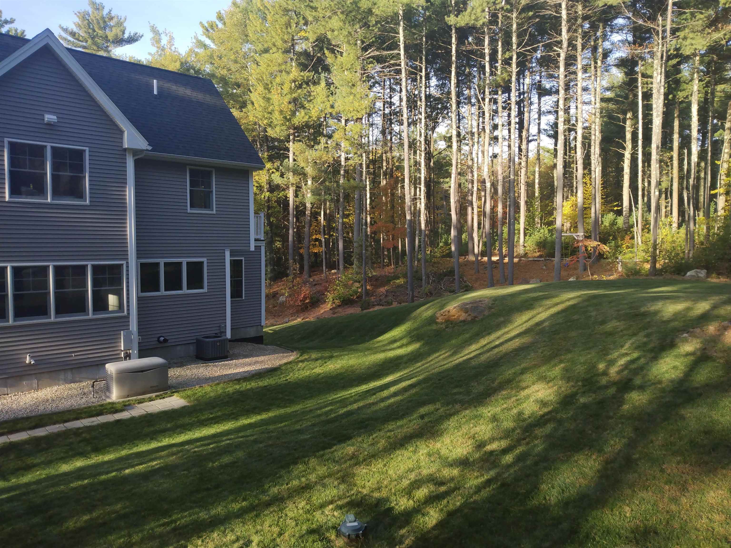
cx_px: 366
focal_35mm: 20
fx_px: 422
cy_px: 274
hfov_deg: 81.7
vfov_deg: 66.0
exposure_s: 1/327
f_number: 2
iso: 100
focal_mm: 3.54
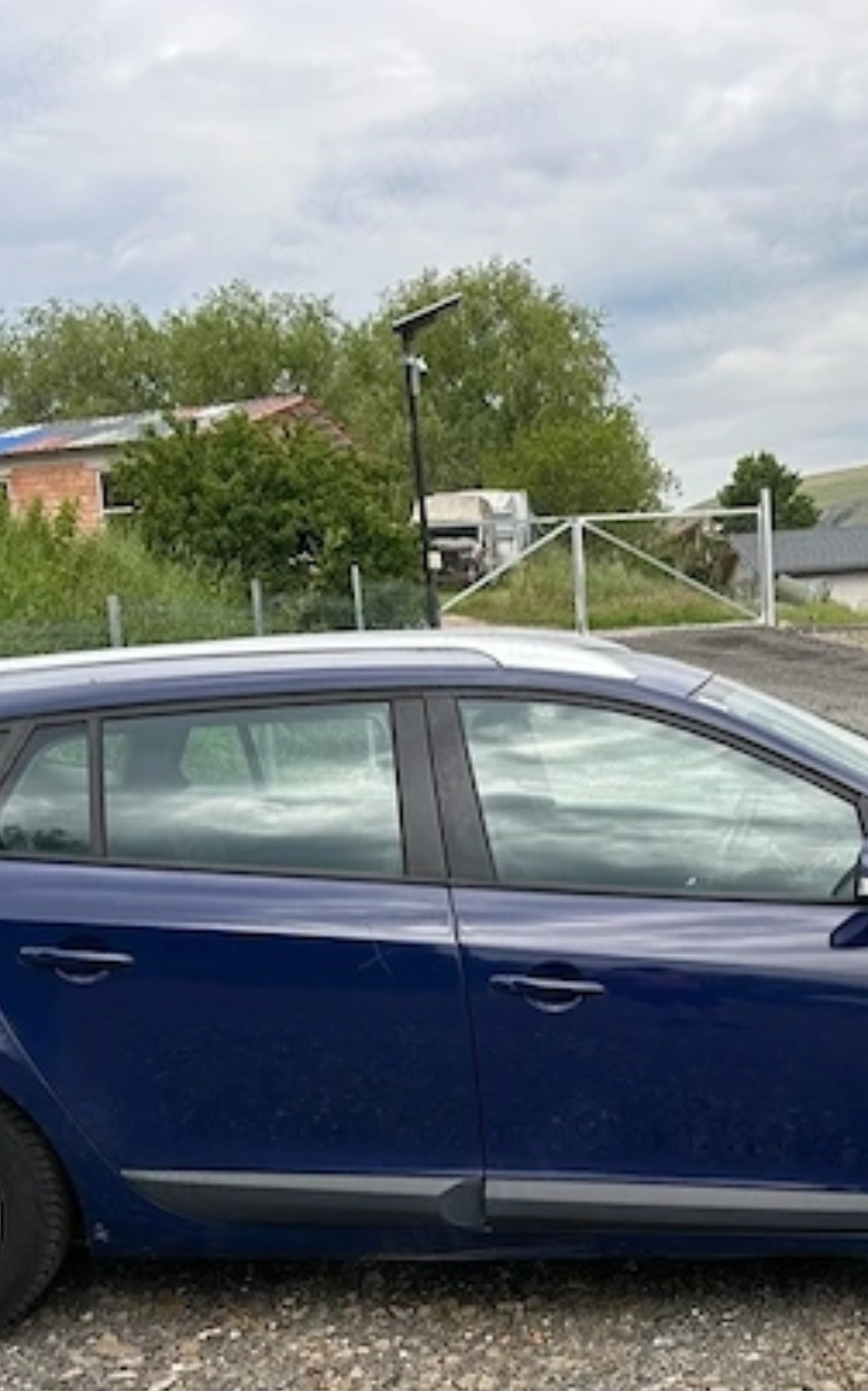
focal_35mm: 41
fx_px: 1554
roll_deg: +4.5
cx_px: 558
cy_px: 745
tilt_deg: -8.0
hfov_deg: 31.0
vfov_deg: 48.2
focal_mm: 5.7
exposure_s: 1/1838
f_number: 1.5
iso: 50
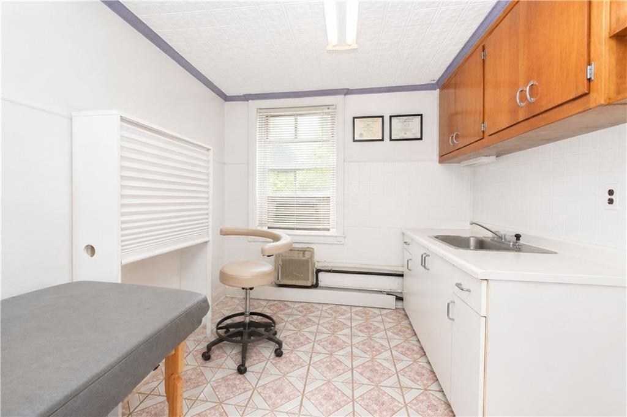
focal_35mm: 15
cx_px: 314
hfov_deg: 100.4
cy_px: 208
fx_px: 261
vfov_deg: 77.3
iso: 1600
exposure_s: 1/80
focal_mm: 10
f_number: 8
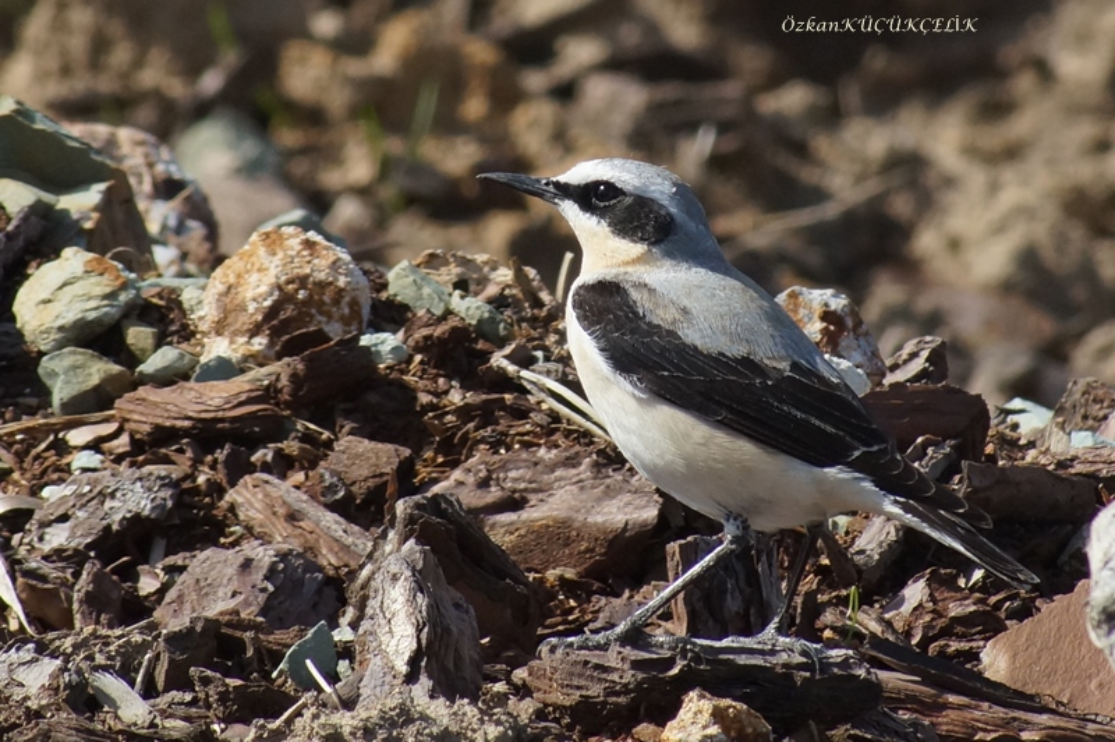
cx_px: 558
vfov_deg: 4.0
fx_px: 10676
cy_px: 371
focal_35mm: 345
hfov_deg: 6.0
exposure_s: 1/400
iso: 500
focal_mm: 230
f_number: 13
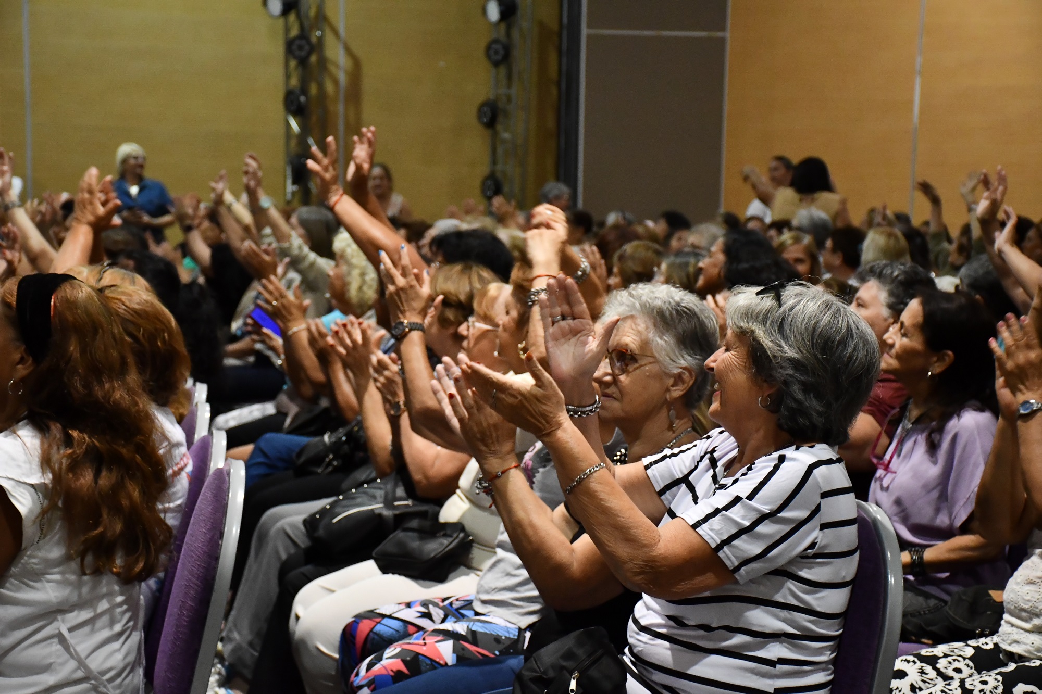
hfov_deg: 27.0
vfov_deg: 18.2
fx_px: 2170
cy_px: 347
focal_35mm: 75
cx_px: 521
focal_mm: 50
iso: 2200
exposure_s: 1/100
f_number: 4.8
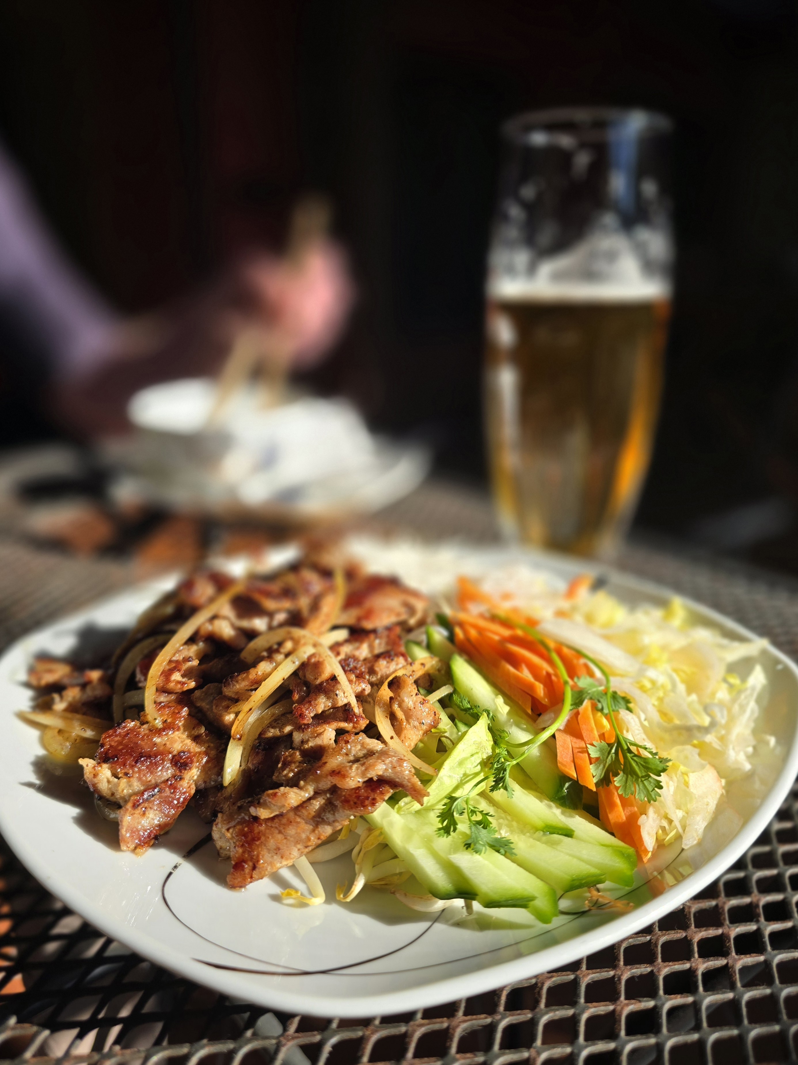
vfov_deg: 73.9
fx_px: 707
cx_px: 399
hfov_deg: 58.9
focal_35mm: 23
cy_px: 532
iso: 12
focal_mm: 6.3
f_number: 1.7
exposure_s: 1/526
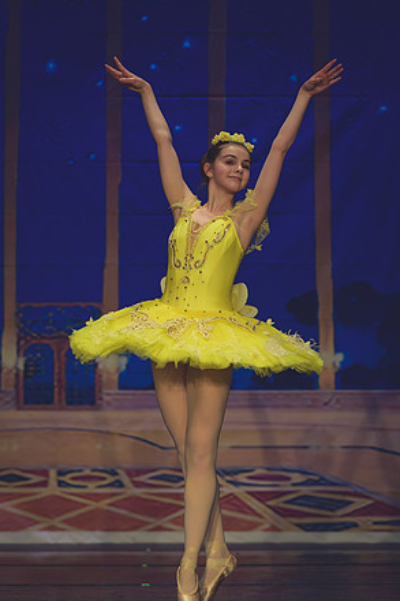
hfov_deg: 9.4
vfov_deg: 14.1
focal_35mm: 146
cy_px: 306
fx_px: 2435
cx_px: 83
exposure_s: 1/320
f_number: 2.8
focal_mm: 95
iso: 450
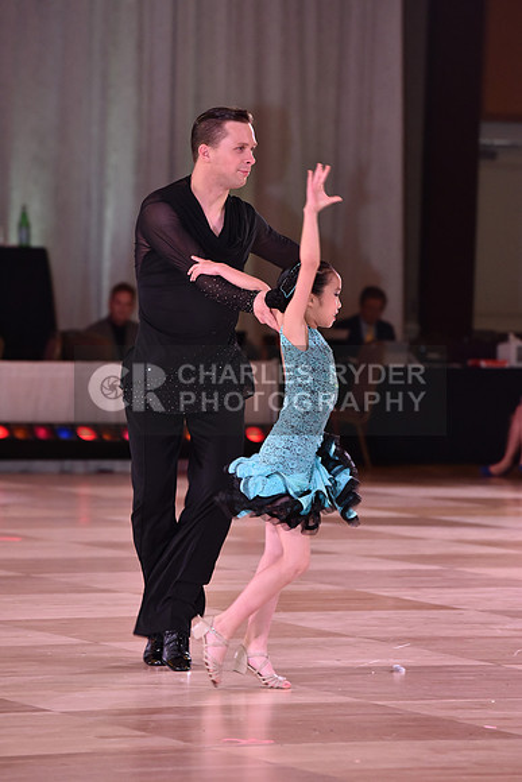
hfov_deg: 7.2
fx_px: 4130
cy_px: 391
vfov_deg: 10.8
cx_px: 261
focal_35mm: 190
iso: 2000
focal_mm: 190
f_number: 5.6
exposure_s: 1/250
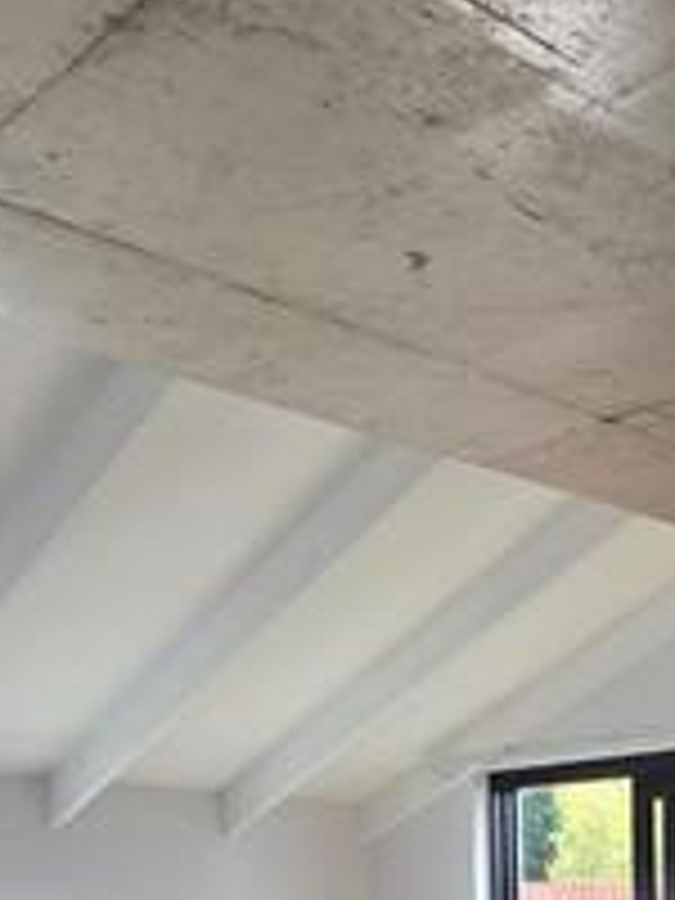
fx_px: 1352
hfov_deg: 26.0
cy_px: 1008
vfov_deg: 32.1
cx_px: 738
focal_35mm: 52
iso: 50
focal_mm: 2.2
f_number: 1.9
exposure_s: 1/100
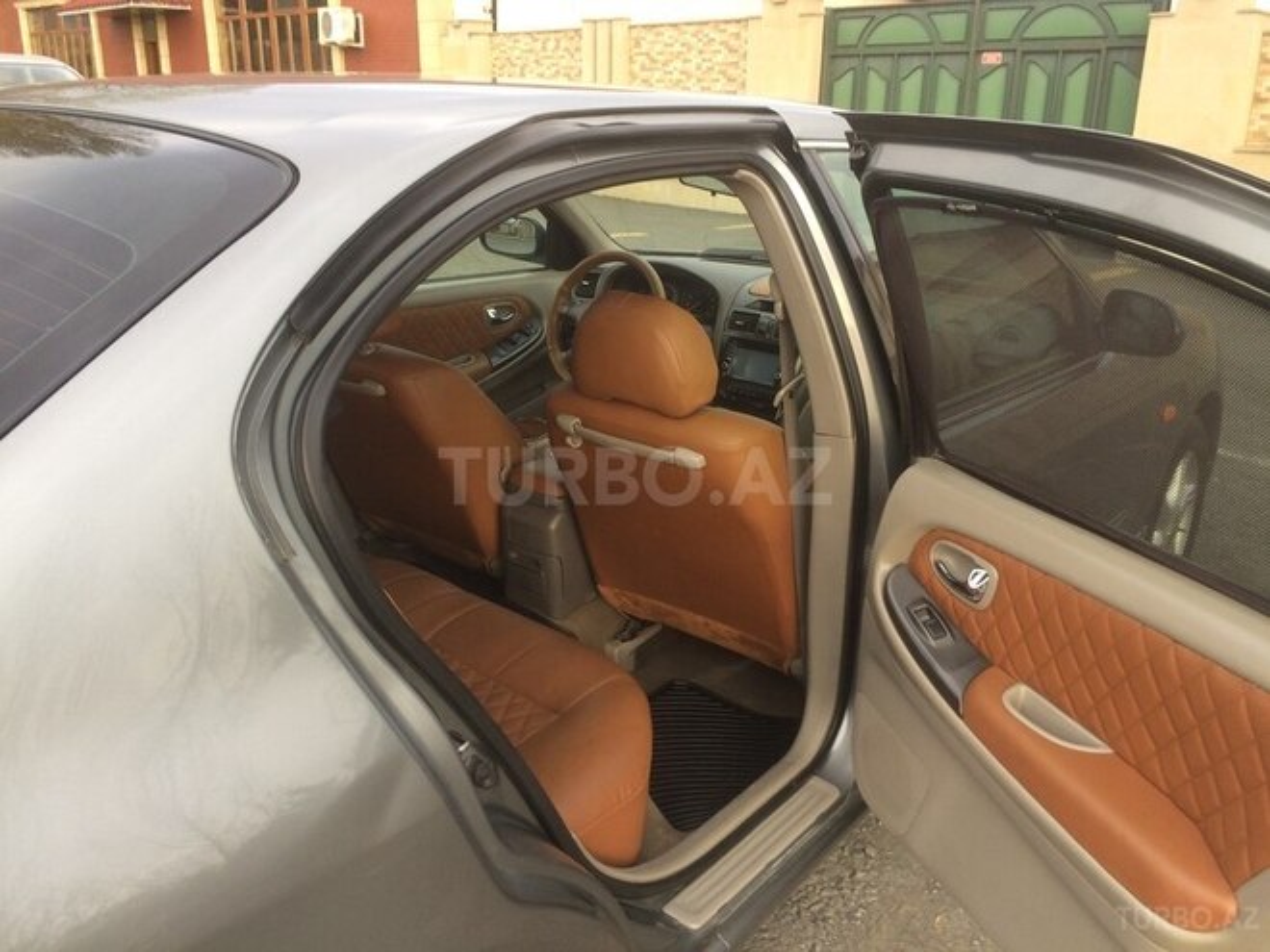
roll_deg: -0.4
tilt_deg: -19.1
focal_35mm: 29
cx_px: 635
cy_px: 476
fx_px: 1064
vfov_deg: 48.2
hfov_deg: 61.7
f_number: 2.2
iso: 40
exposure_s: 1/100
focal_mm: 4.15
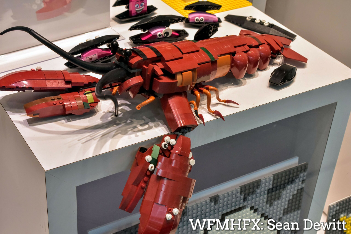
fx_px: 658
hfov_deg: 29.9
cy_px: 117
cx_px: 176
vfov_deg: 20.2
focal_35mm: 68
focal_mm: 45
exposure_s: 1/100
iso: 1000
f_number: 8
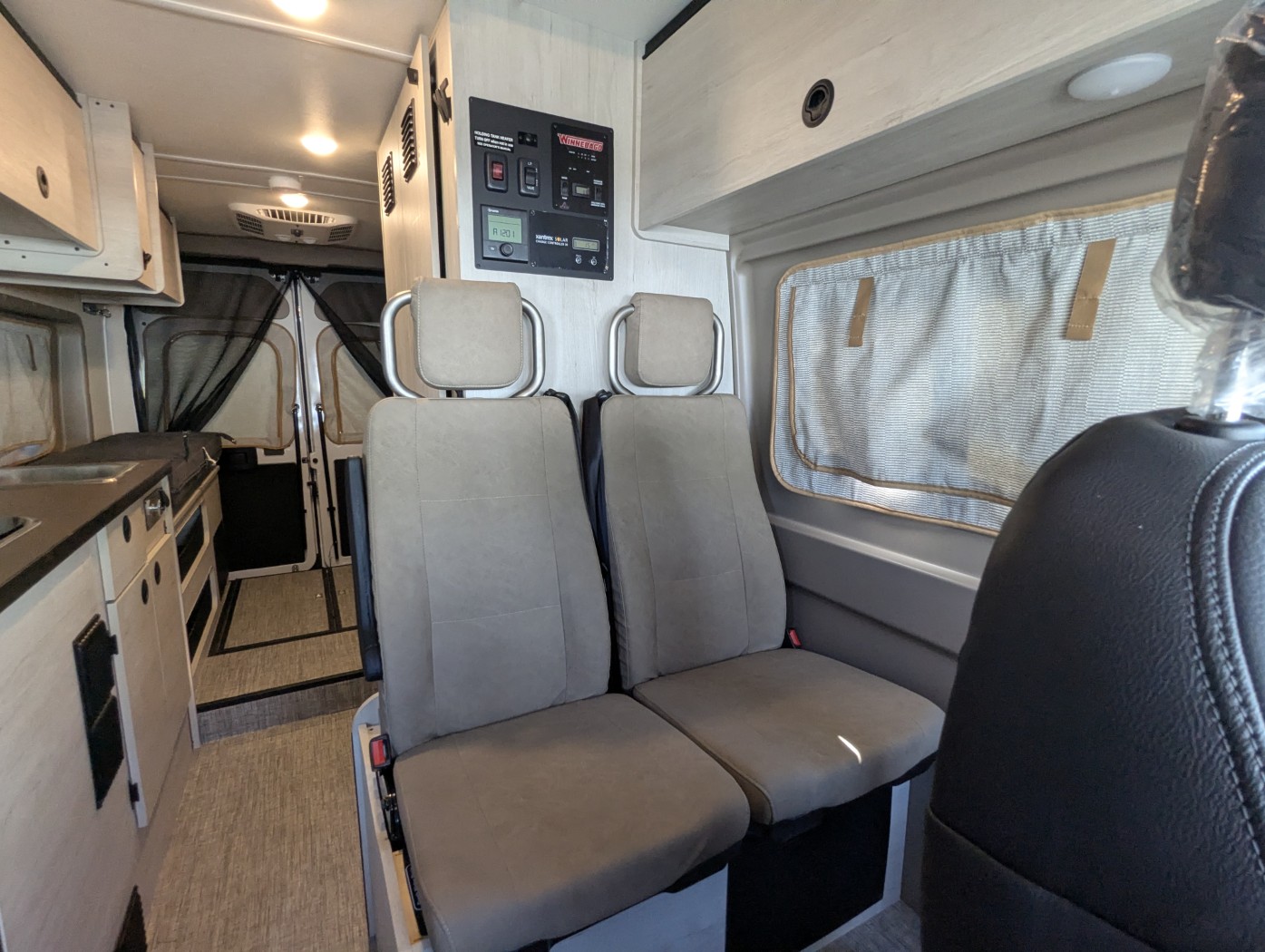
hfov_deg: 94.4
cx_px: 632
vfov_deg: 78.2
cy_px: 476
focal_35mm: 16
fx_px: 585
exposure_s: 1/83.1
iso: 296
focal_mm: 2.35
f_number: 2.2
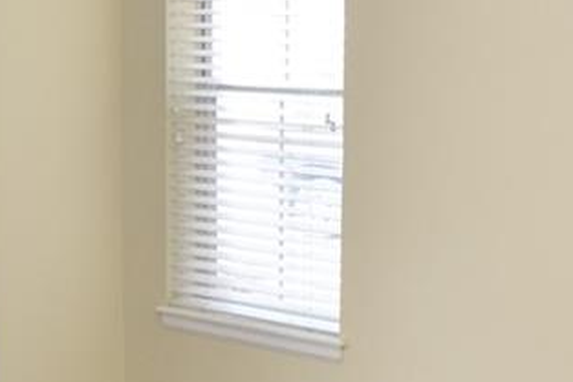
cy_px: 272
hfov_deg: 22.0
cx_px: 388
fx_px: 1465
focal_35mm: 92
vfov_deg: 14.8
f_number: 3.8
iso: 640
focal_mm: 12
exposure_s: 1/250
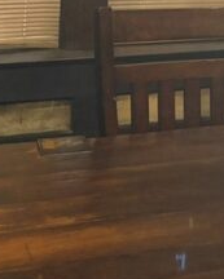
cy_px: -102
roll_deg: -1.7
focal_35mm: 94
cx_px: 293
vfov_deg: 18.7
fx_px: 778
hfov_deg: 15.6
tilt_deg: -0.6
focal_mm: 5.96
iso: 400
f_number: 1.6
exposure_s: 1/60
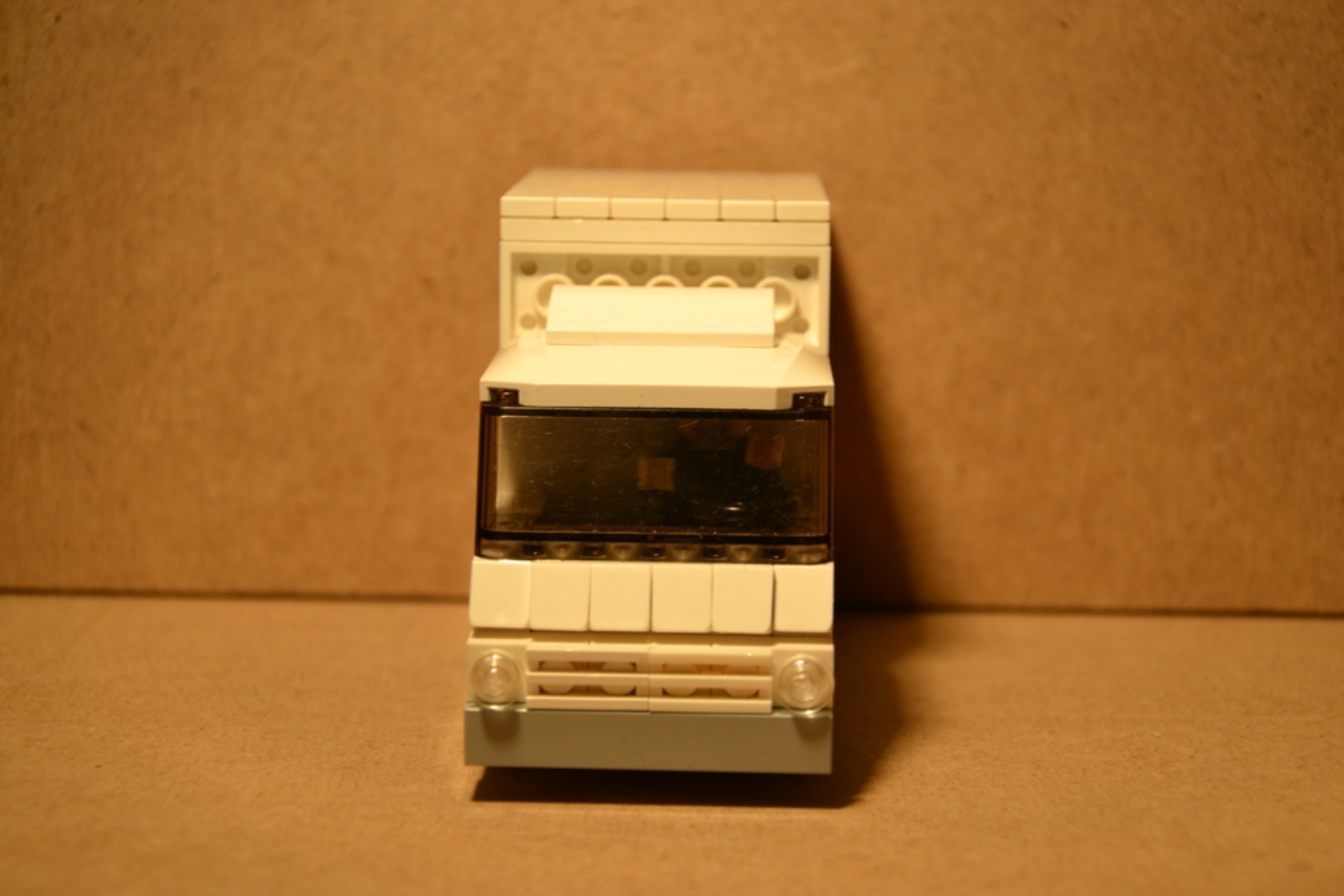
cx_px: 672
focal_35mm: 75
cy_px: 448
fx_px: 2800
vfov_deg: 18.2
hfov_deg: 27.0
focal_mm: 50
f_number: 5
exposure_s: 1/50
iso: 400
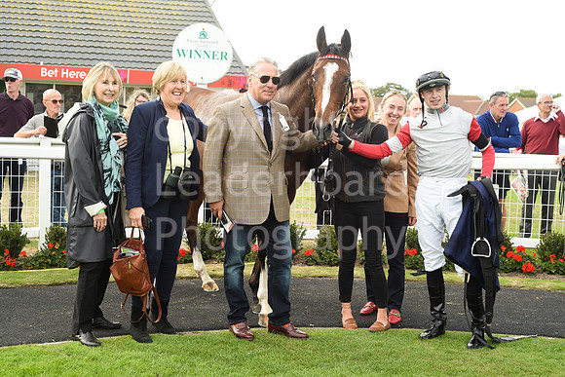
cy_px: 188
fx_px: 785
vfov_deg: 27.0
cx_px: 282
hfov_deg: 39.6
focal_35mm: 50
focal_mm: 50
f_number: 5.6
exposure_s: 1/400
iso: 400
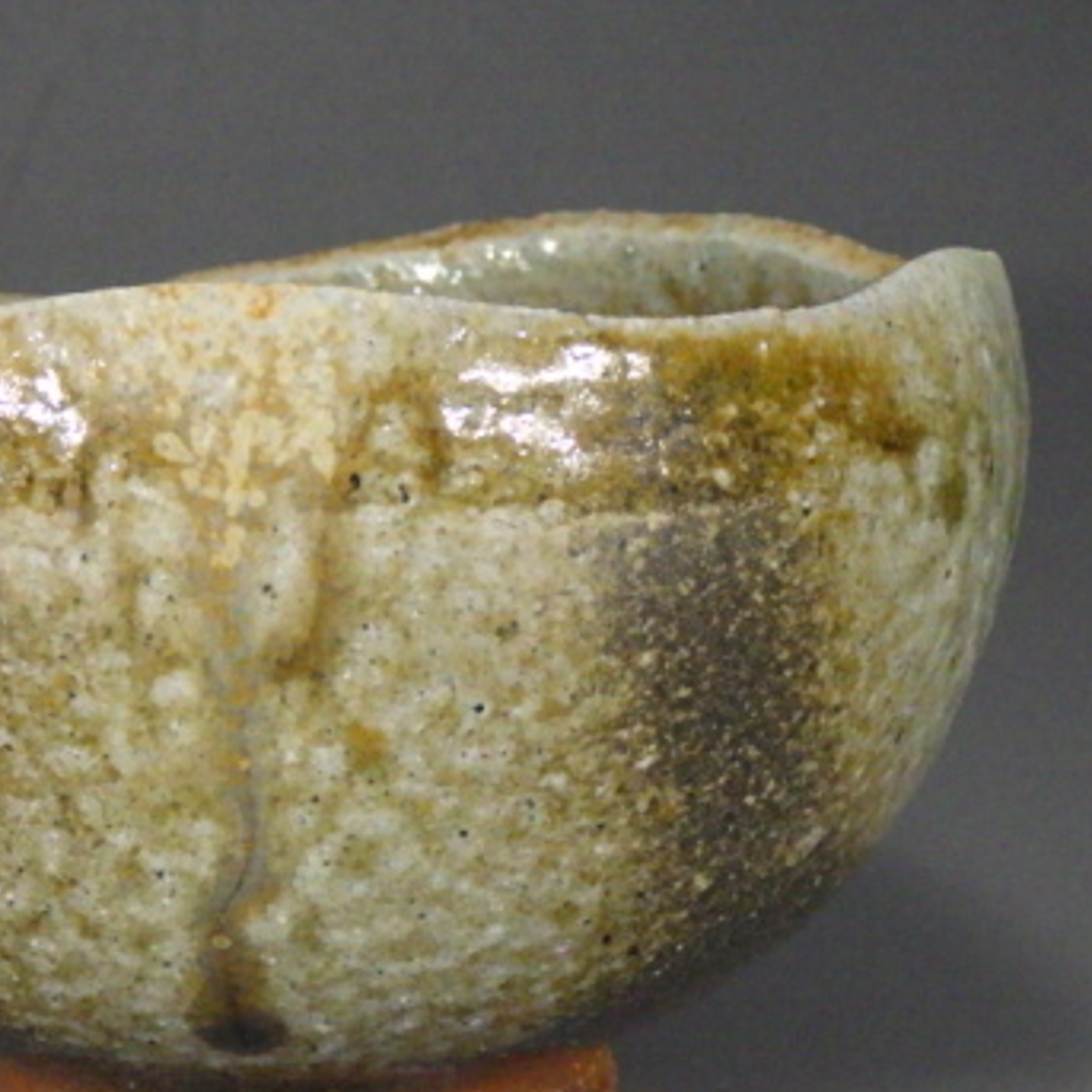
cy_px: 627
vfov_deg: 13.7
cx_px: 309
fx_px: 4533
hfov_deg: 13.7
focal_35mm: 127
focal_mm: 13.7
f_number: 4.8
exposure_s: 1/45
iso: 400
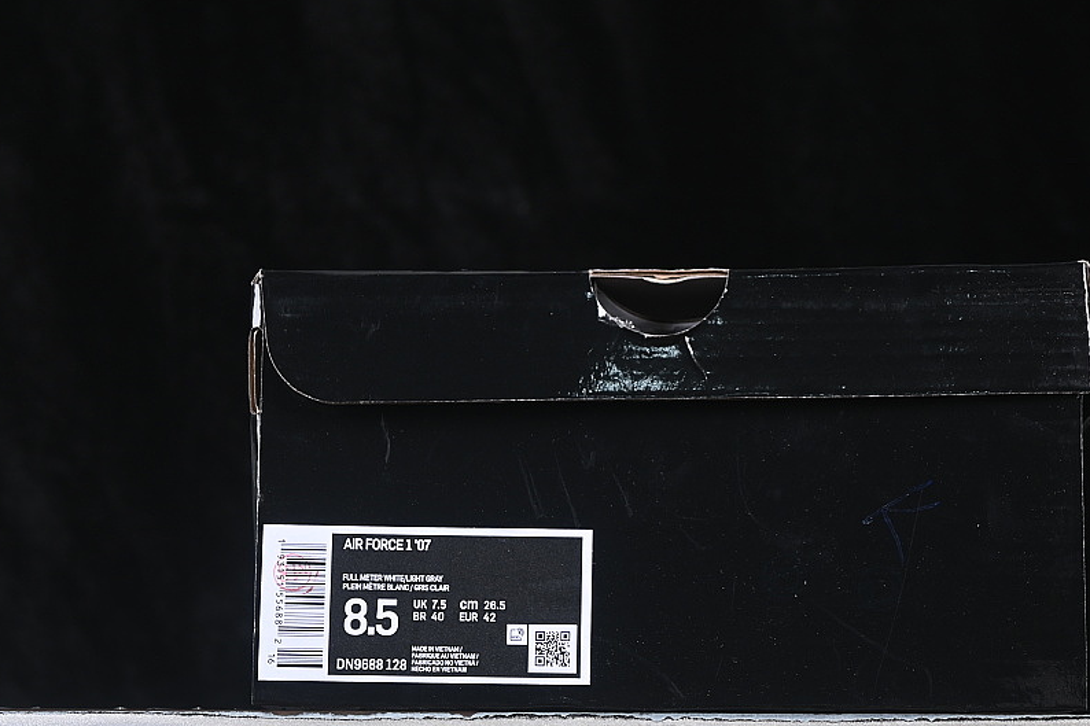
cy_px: 408
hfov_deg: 20.0
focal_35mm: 102
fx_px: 3087
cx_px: 677
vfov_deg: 13.4
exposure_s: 1/60
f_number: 6.3
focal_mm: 50
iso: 160
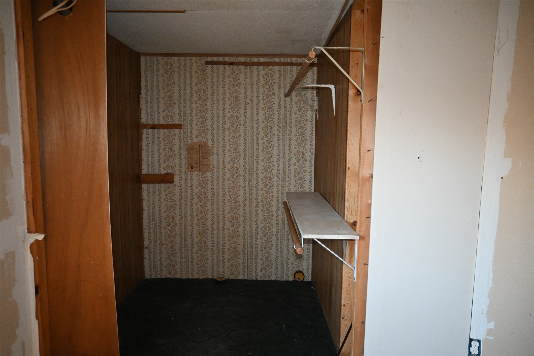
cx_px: 267
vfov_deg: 53.1
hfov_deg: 73.7
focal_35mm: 24
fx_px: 356
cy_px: 178
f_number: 3.5
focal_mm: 16
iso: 4000
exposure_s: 1/60
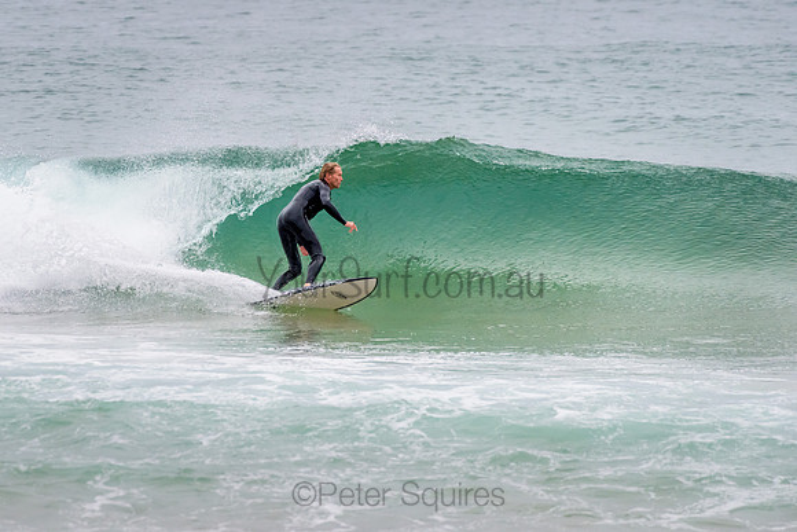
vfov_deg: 2.2
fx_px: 13581
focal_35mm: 613
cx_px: 308
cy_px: 223
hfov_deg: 3.4
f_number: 5.6
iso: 800
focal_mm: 500
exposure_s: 1/1000
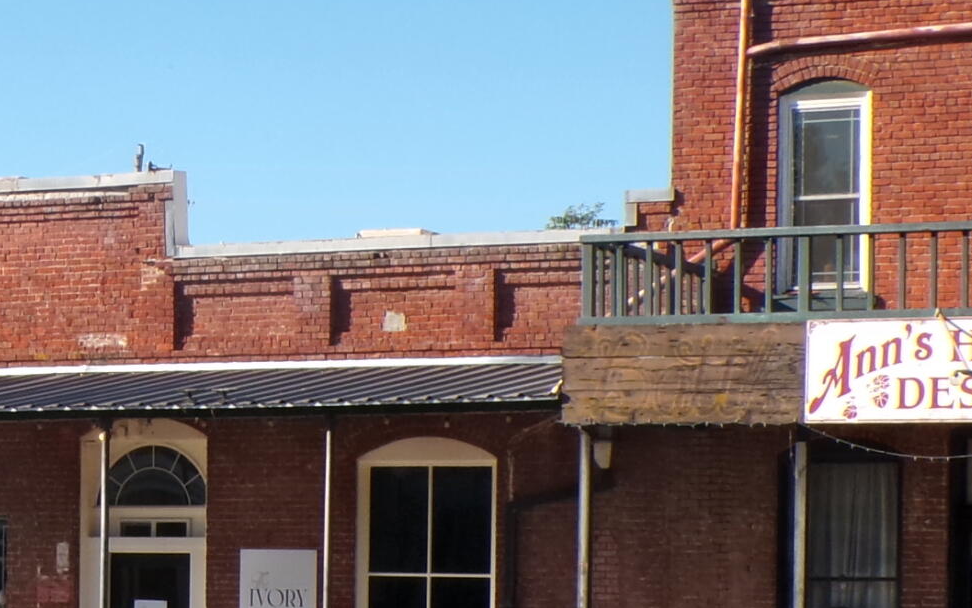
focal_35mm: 121
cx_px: 119
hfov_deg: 17.0
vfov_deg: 10.7
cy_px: 600
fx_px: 3206
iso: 100
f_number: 4.9
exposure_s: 1/340
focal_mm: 6.6
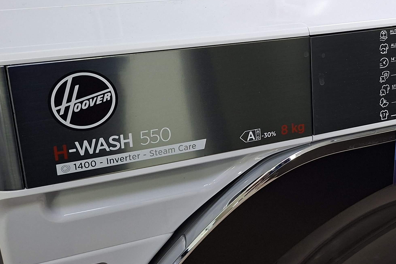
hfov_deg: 38.1
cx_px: 343
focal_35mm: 49
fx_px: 539
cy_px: 71
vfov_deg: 27.2
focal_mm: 5.54
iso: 250
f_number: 1.8
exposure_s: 1/60
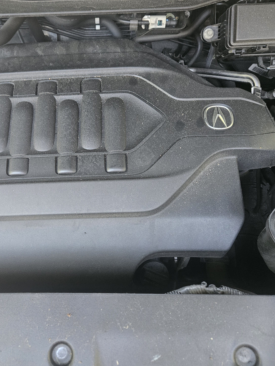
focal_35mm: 31
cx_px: 97
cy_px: 169
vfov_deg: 58.3
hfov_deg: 44.9
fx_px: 328
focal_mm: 5.4
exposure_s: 1/60
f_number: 1.8
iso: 640
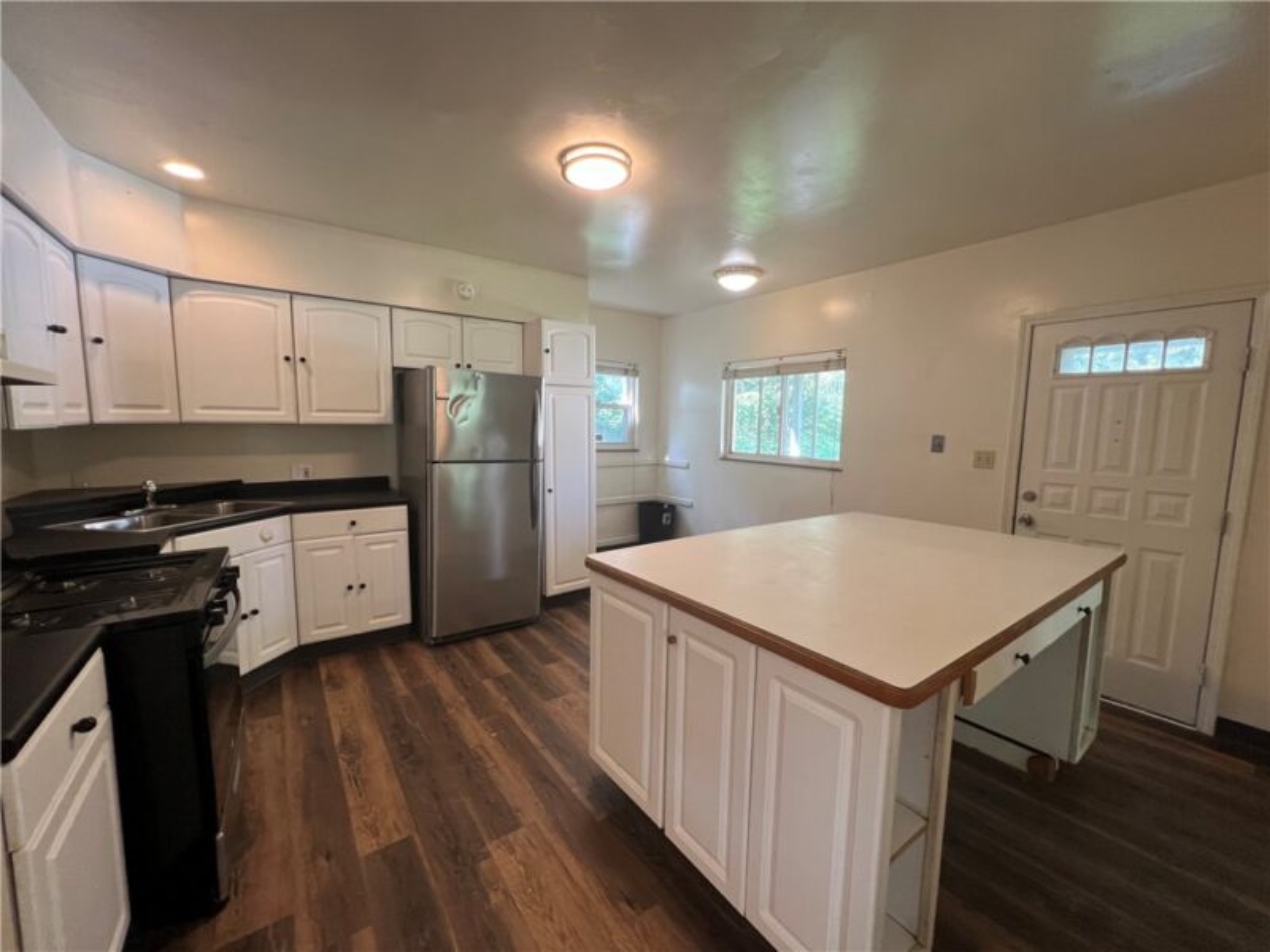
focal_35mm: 13
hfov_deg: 106.2
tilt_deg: -5.4
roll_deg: -0.7
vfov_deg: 89.9
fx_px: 477
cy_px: 476
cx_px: 635
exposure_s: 1/60
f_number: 1.8
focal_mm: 1.57
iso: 125
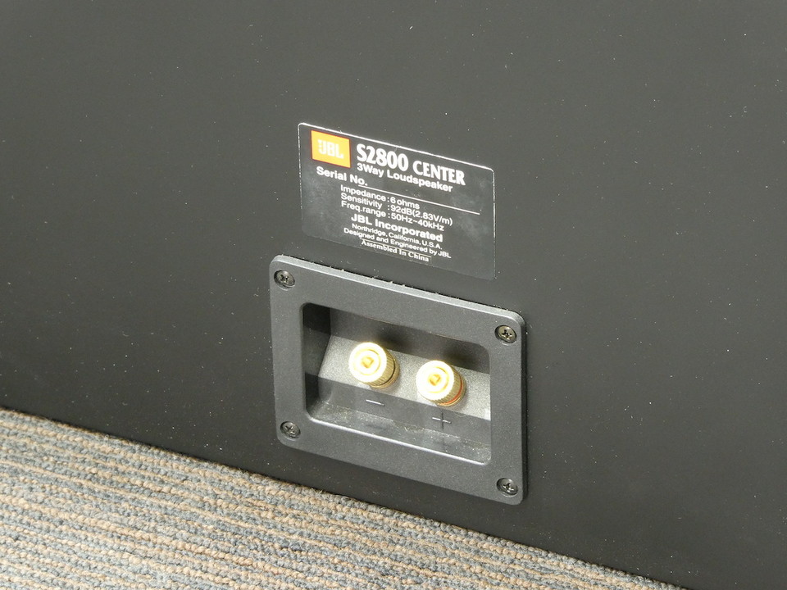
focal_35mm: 200
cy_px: 295
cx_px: 394
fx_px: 4547
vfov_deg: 7.4
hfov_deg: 9.9
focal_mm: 35.8
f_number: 5.6
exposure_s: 1.3
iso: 400
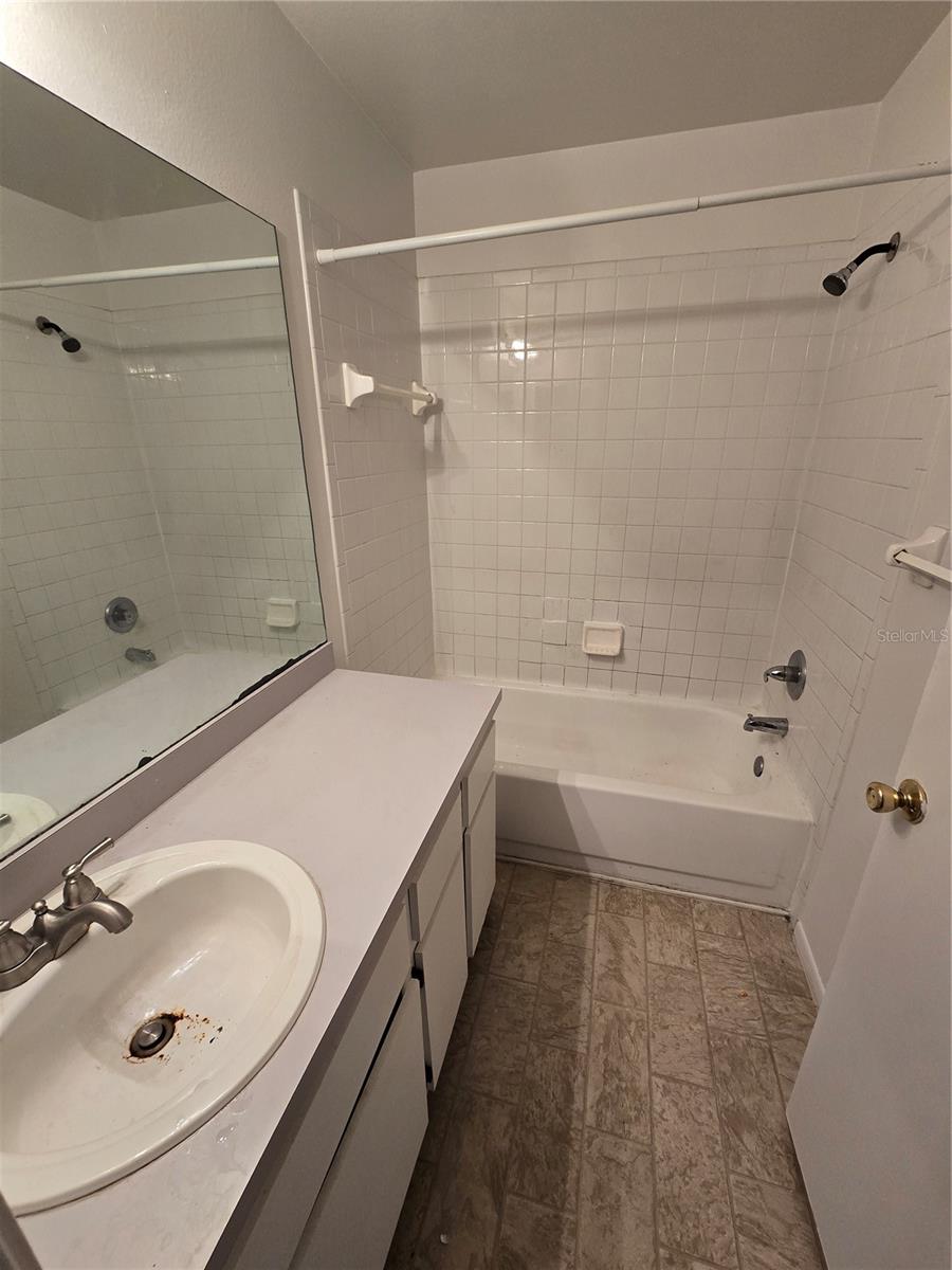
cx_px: 476
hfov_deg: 89.9
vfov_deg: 106.2
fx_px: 477
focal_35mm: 13
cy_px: 635
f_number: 2.2
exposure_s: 1/60
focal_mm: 2.2
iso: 160
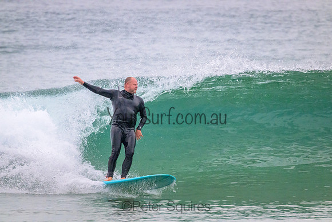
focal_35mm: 800
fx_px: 7379
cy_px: 111
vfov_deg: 1.7
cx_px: 166
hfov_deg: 2.6
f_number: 11
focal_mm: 800
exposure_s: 1/1250
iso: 11400
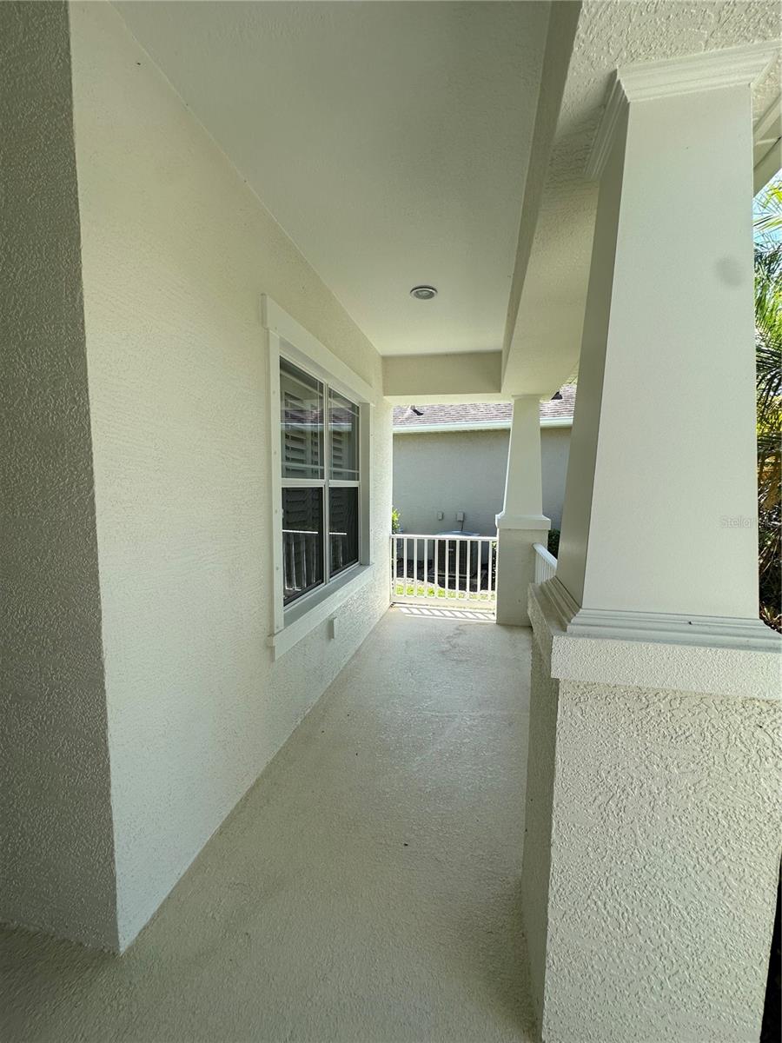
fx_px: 422
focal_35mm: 14
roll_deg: -1.2
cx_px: 391
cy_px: 522
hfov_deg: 85.7
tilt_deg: -4.2
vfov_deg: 102.1
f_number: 2.2
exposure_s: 1/418
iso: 40
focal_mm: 2.22
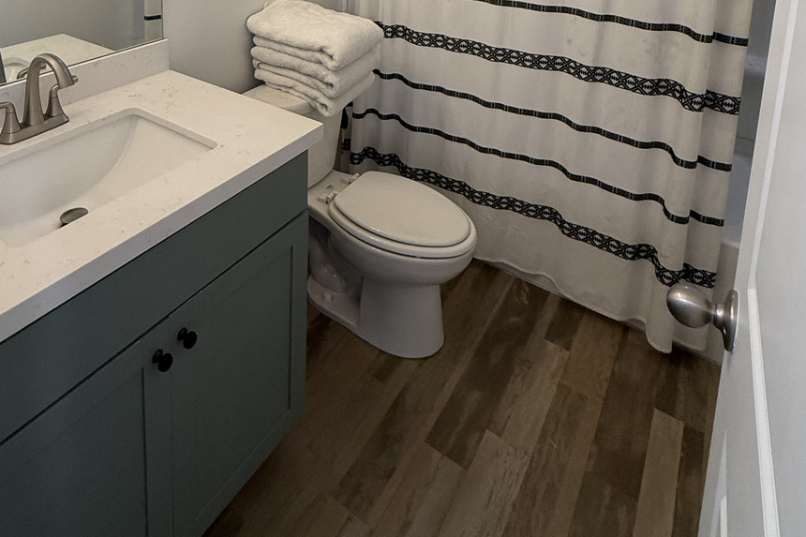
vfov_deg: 40.7
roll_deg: -1.4
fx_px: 582
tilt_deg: -9.2
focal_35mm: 26
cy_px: -43
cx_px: 304
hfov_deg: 68.4
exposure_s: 1/120
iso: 250
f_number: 2.2
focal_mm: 2.22
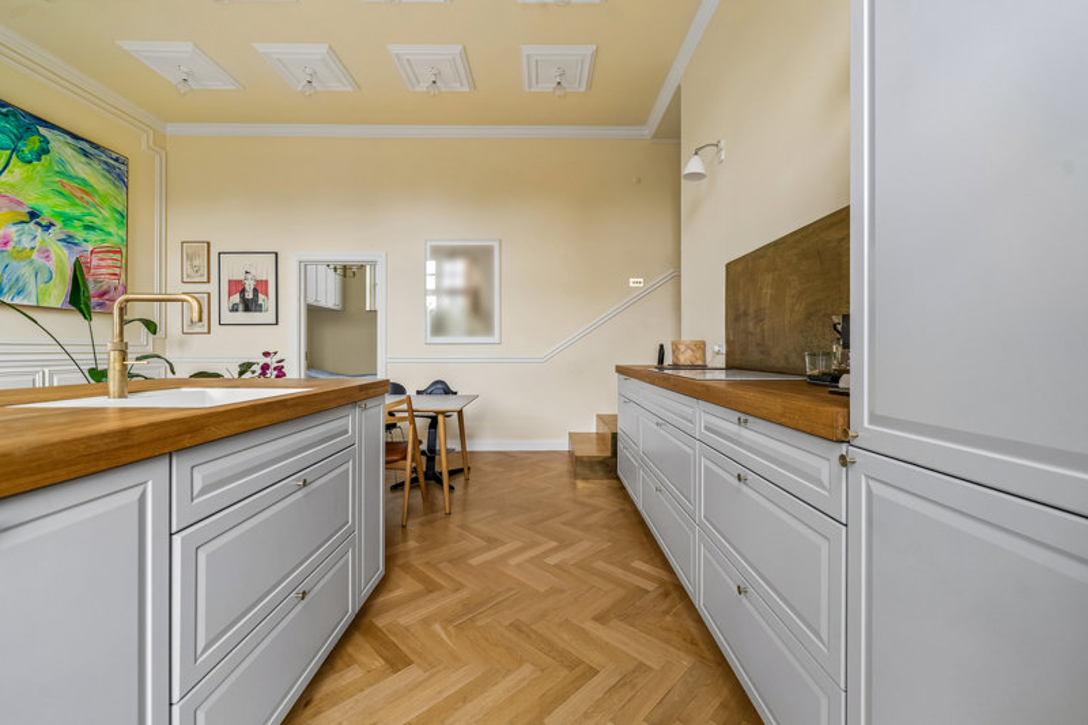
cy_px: 362
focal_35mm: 13
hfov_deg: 108.3
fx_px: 393
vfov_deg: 85.4
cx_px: 544
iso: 500
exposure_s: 1/80
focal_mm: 13
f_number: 5.6
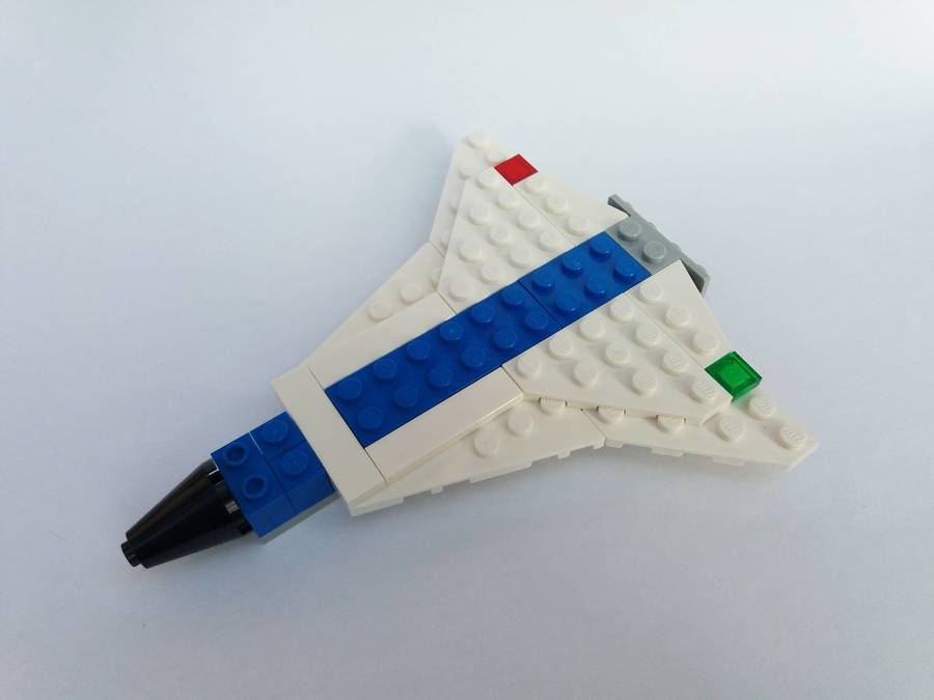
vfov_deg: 49.7
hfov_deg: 63.4
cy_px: 350
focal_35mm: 28
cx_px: 467
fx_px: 755
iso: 64
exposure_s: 1/1419
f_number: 1.9
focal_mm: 3.7
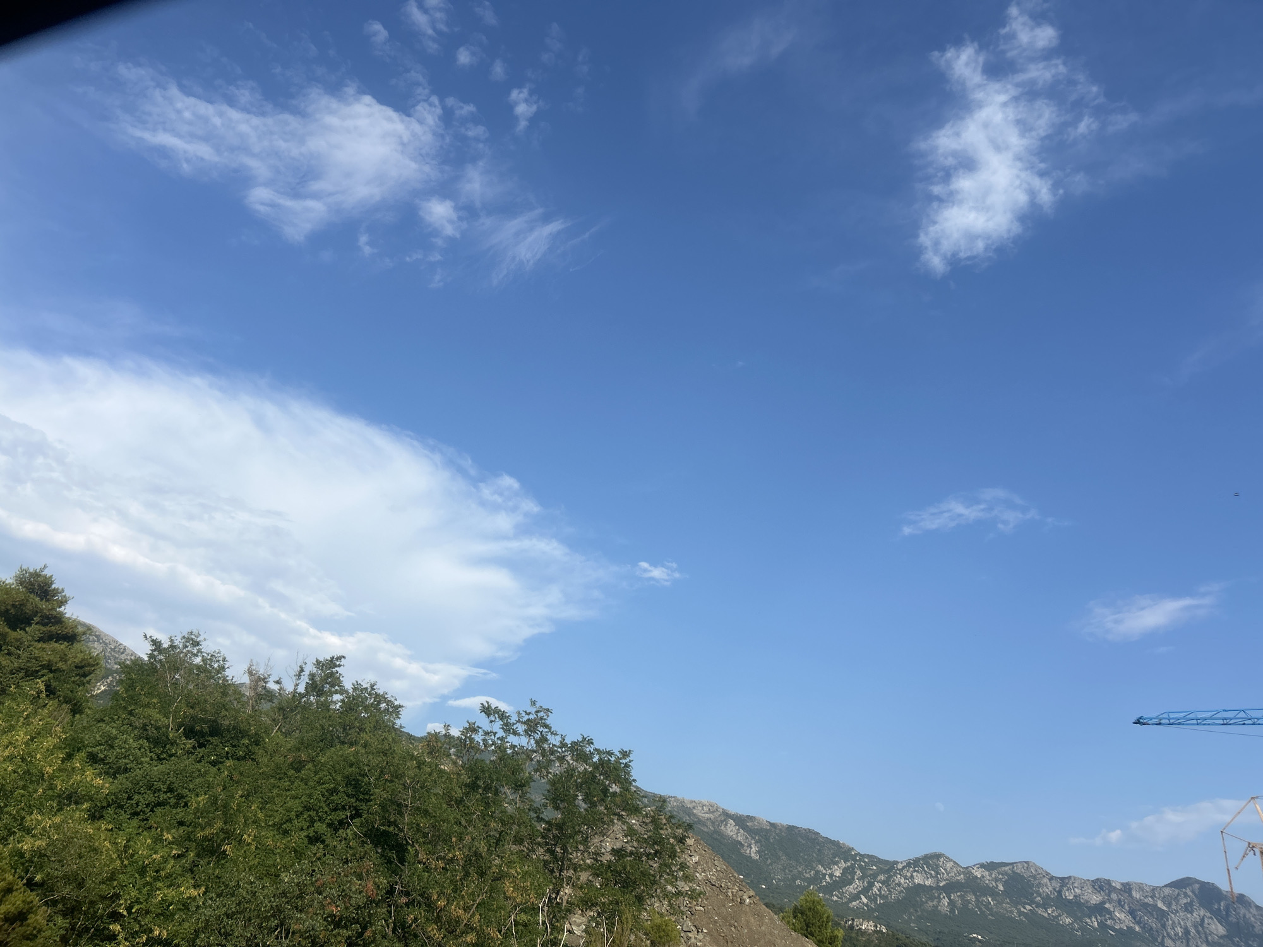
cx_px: 632
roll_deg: -5.8
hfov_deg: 67.3
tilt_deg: +27.7
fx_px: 949
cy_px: 474
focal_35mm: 26
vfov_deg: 53.1
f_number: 1.5
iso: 50
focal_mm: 5.7
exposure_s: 1/5319
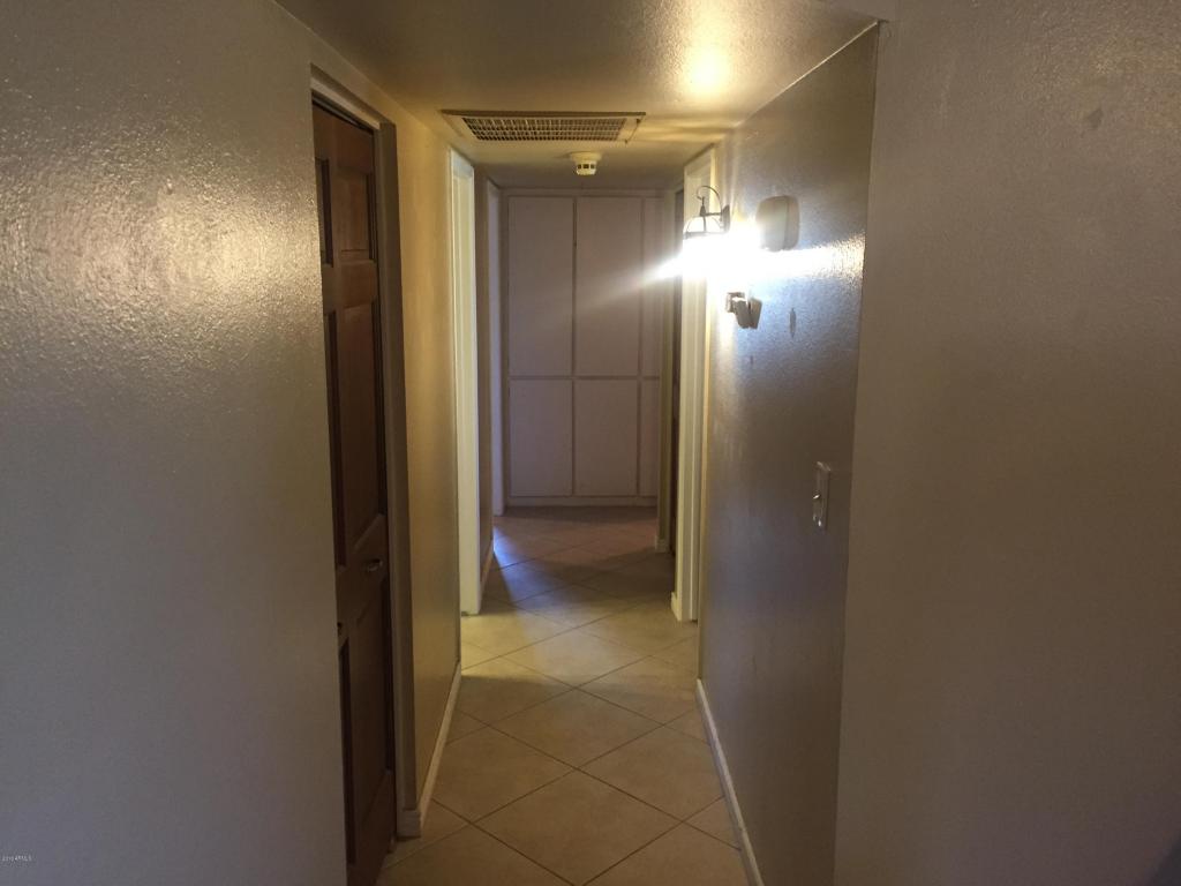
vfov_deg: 48.2
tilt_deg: -9.5
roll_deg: -0.4
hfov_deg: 61.7
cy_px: 443
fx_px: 989
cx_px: 590
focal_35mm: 29
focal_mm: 4.15
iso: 200
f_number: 2.2
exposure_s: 1/30
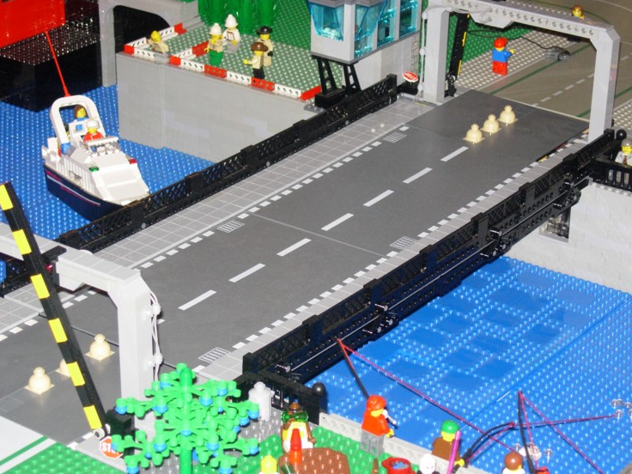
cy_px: 246
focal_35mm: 100
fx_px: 1826
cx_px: 340
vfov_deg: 14.8
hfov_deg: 19.6
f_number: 4.3
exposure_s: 1/121
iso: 149
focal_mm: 19.1
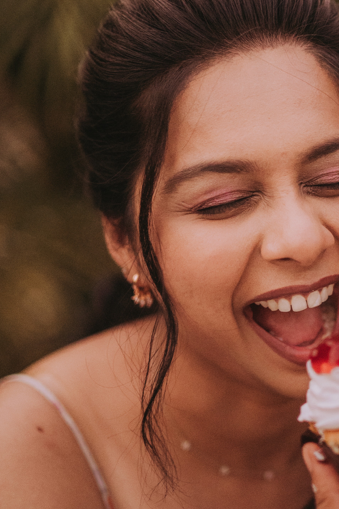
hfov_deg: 12.9
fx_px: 1485
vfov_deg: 19.5
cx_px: 337
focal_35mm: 105
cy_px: 223
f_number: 1.4
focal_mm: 50
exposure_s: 1/400
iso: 3200
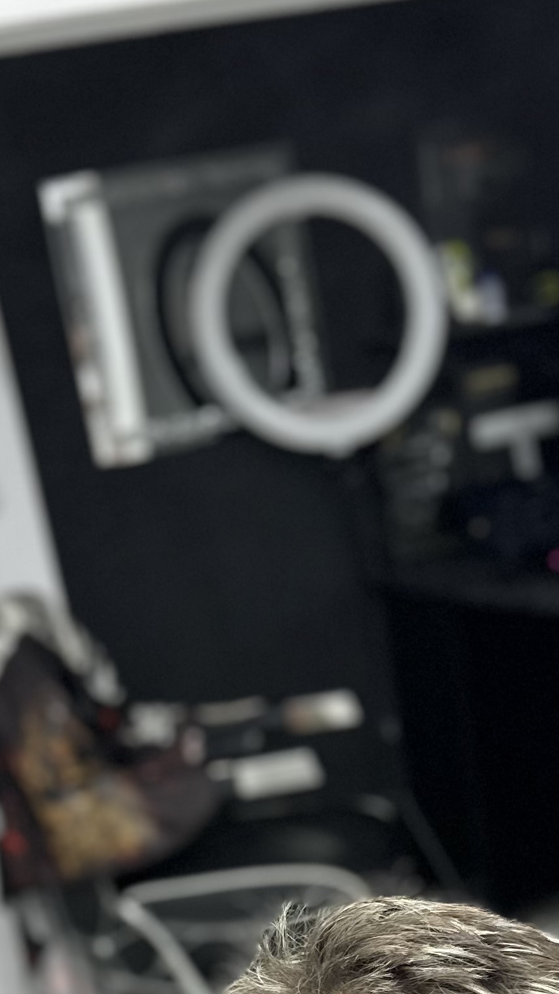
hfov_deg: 17.5
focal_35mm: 69
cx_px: 277
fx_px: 1819
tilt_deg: -22.8
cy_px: 1066
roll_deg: +8.8
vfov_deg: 28.1
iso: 125
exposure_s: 1/100
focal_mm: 6.86
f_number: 1.78
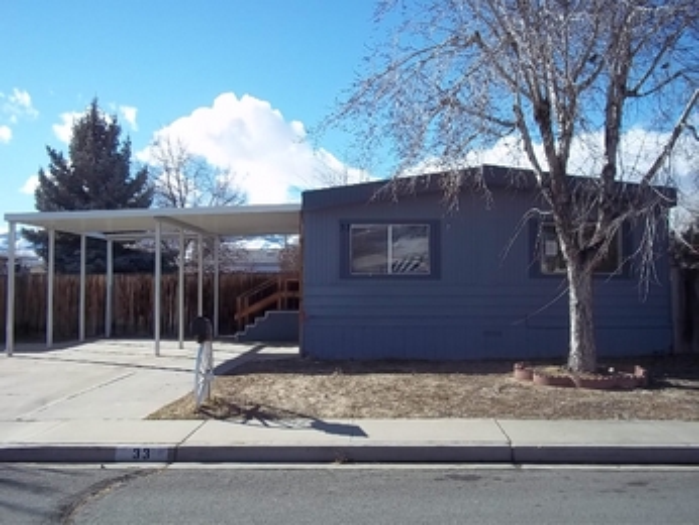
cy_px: 262
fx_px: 727
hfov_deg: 51.3
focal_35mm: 36
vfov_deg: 39.7
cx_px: 350
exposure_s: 1/160
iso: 80
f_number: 8
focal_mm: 6.5
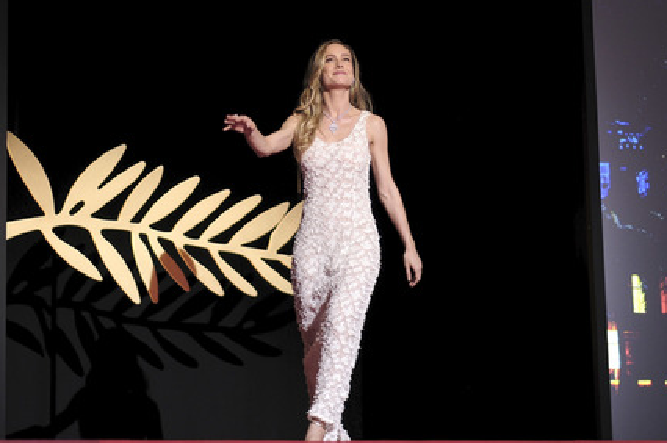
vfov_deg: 15.3
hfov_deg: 22.9
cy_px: 218
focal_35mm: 89
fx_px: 1647
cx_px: 325
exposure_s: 1/500
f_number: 1.2
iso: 1000
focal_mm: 56
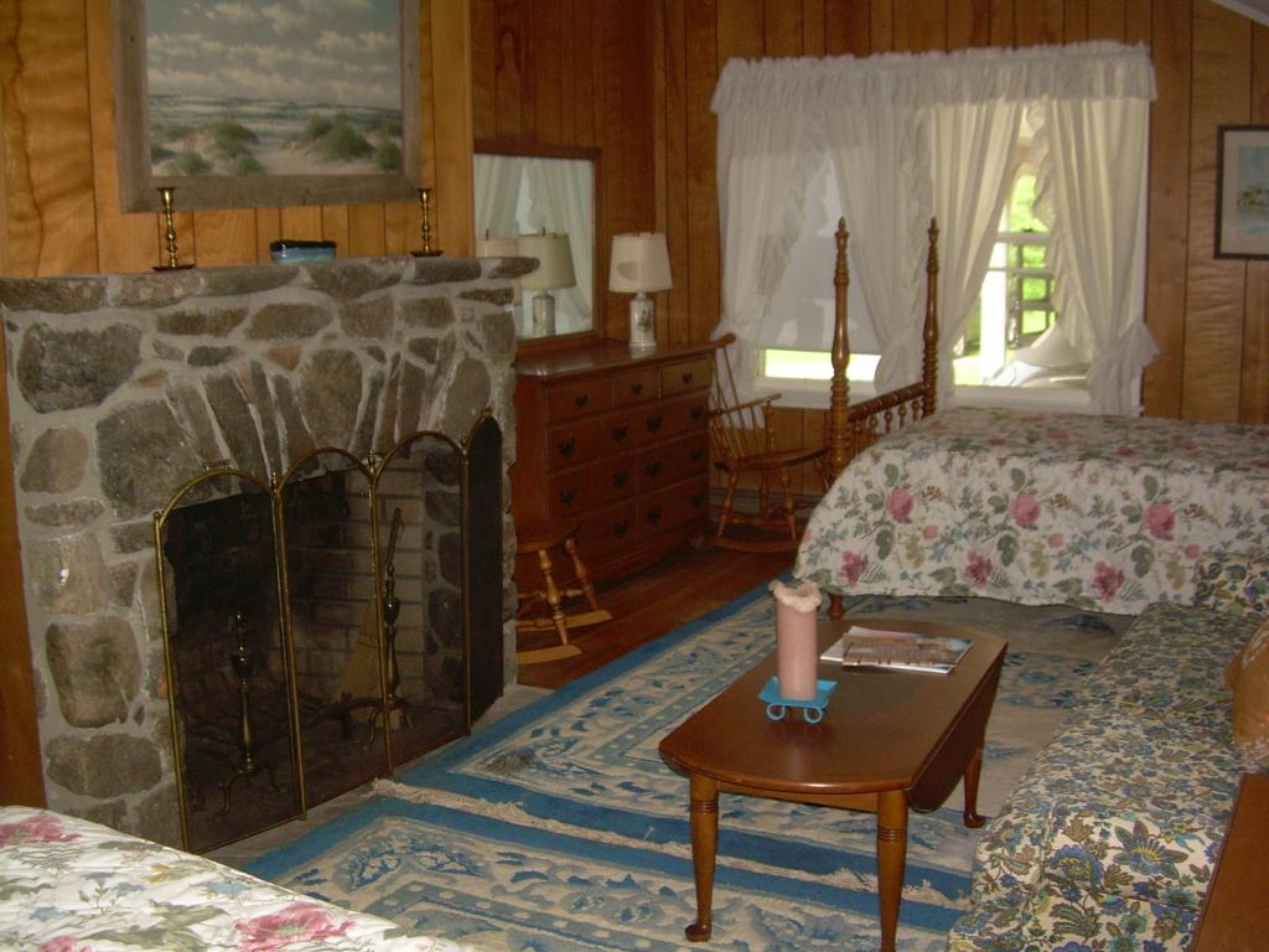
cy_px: 476
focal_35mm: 38
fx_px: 1393
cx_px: 634
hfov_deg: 49.0
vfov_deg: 37.7
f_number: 2.8
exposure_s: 1/60
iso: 200
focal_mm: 6.3
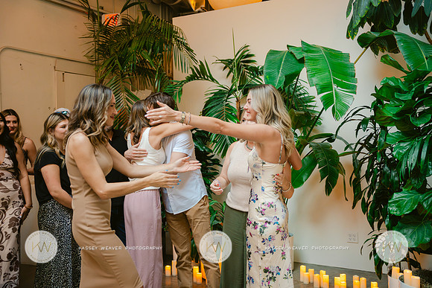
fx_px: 463
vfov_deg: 34.6
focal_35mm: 39
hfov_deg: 50.0
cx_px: 216
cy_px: 144
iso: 1000
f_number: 2.8
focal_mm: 38.6
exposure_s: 1/250
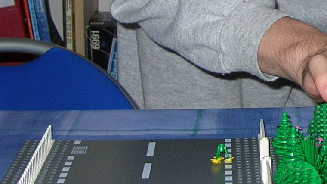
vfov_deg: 10.1
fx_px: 1023
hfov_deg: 17.6
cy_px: -51
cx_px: 356
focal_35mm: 118
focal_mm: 6
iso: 50
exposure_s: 1/60.1
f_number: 2.7
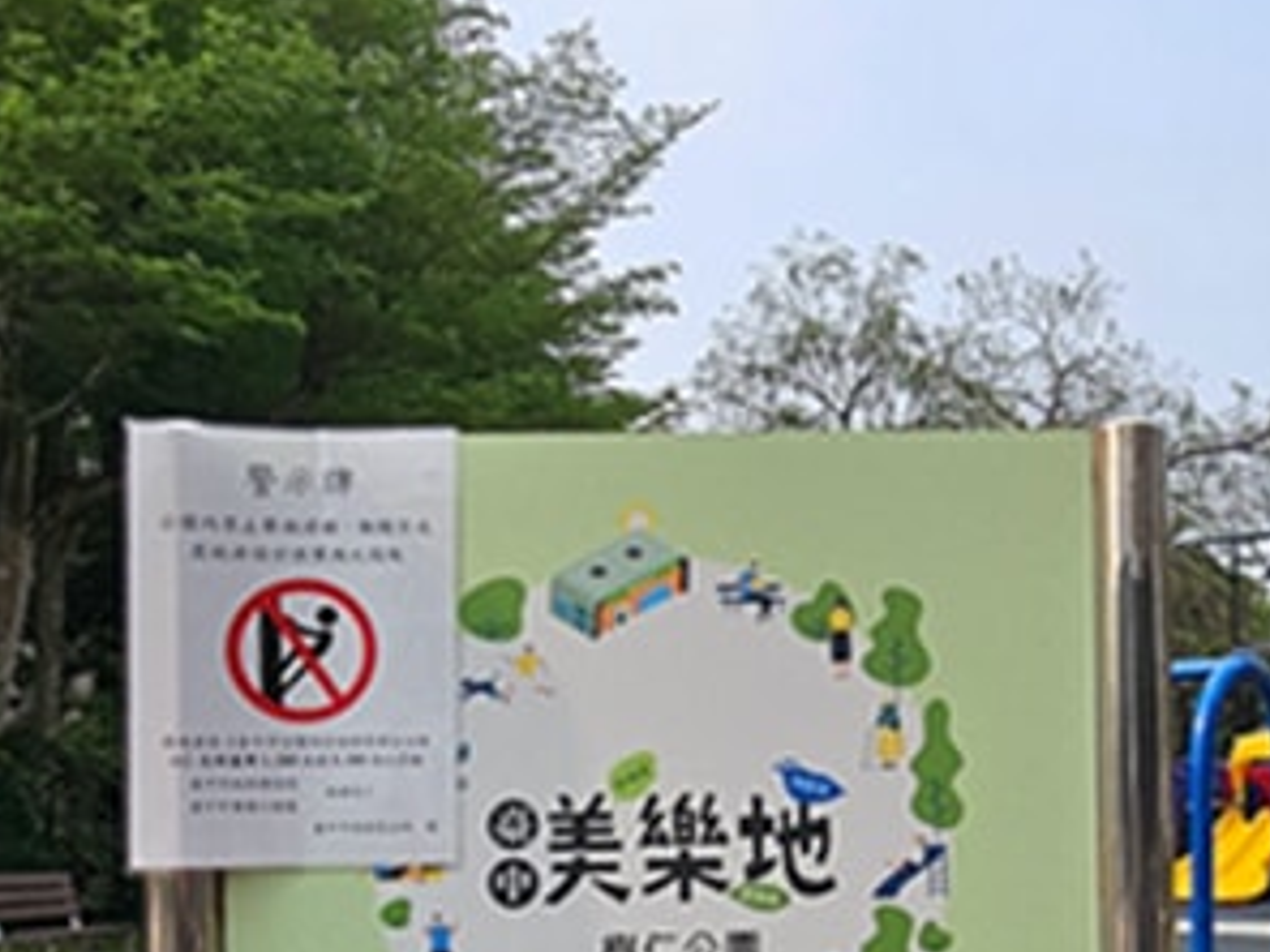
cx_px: 1025
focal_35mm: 45
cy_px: 785
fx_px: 1651
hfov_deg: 40.3
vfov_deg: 31.2
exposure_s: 1/1513
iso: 50
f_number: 2.2
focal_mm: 2.2
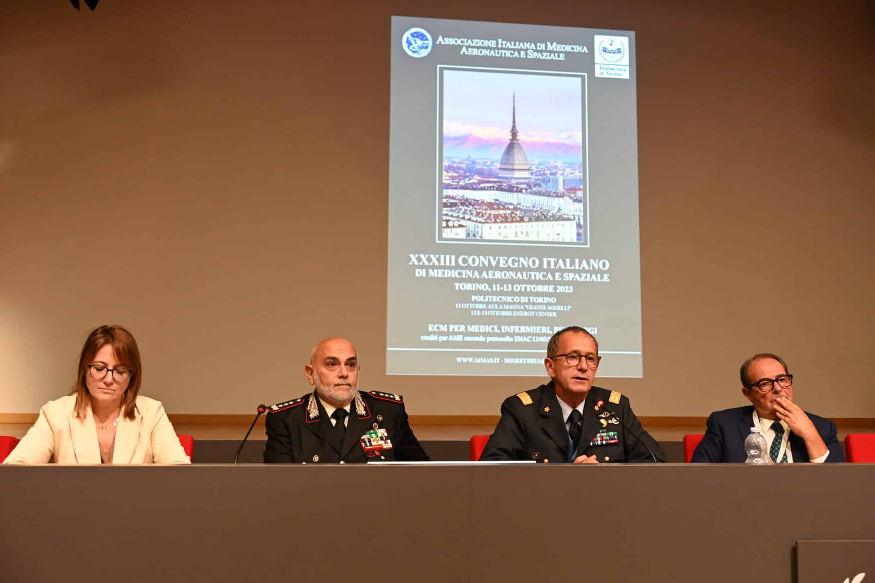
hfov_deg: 48.5
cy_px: 292
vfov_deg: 33.4
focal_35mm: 40
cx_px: 438
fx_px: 972
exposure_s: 1/60
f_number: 5
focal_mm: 40
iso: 3600
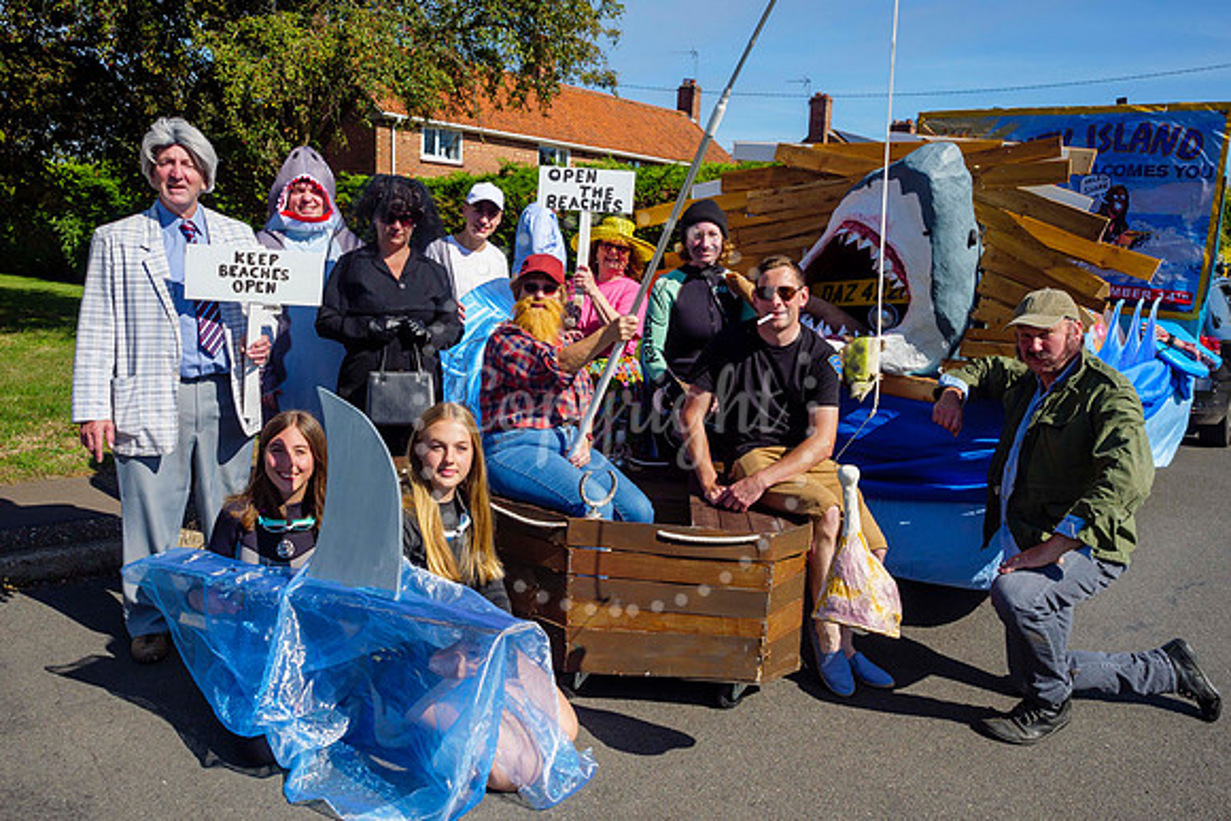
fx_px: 1032
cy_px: 410
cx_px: 616
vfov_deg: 43.4
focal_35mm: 30
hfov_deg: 61.6
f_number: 2.8
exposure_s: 1/4000
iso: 200
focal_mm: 14
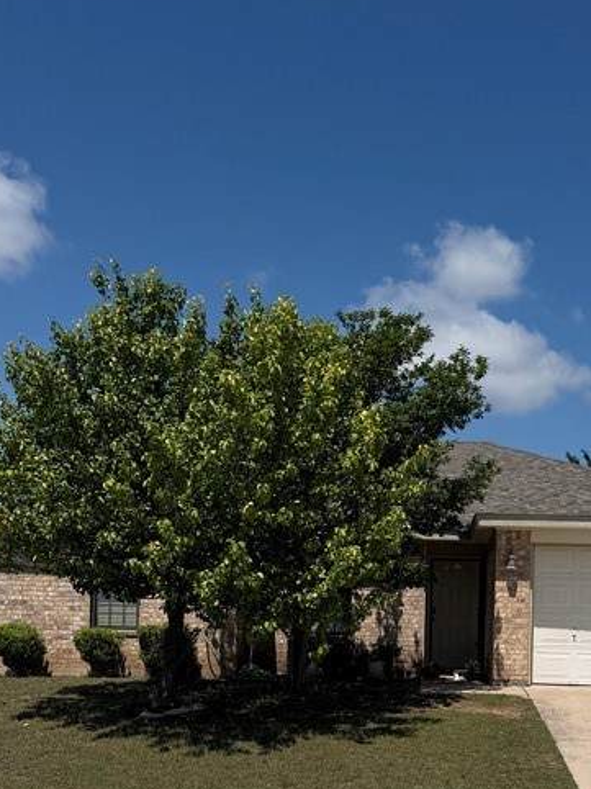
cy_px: 602
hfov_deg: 28.3
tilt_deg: +1.5
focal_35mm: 51
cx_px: 409
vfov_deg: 36.5
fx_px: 1162
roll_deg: -0.7
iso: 80
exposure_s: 1/9091
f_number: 1.78
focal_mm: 6.76
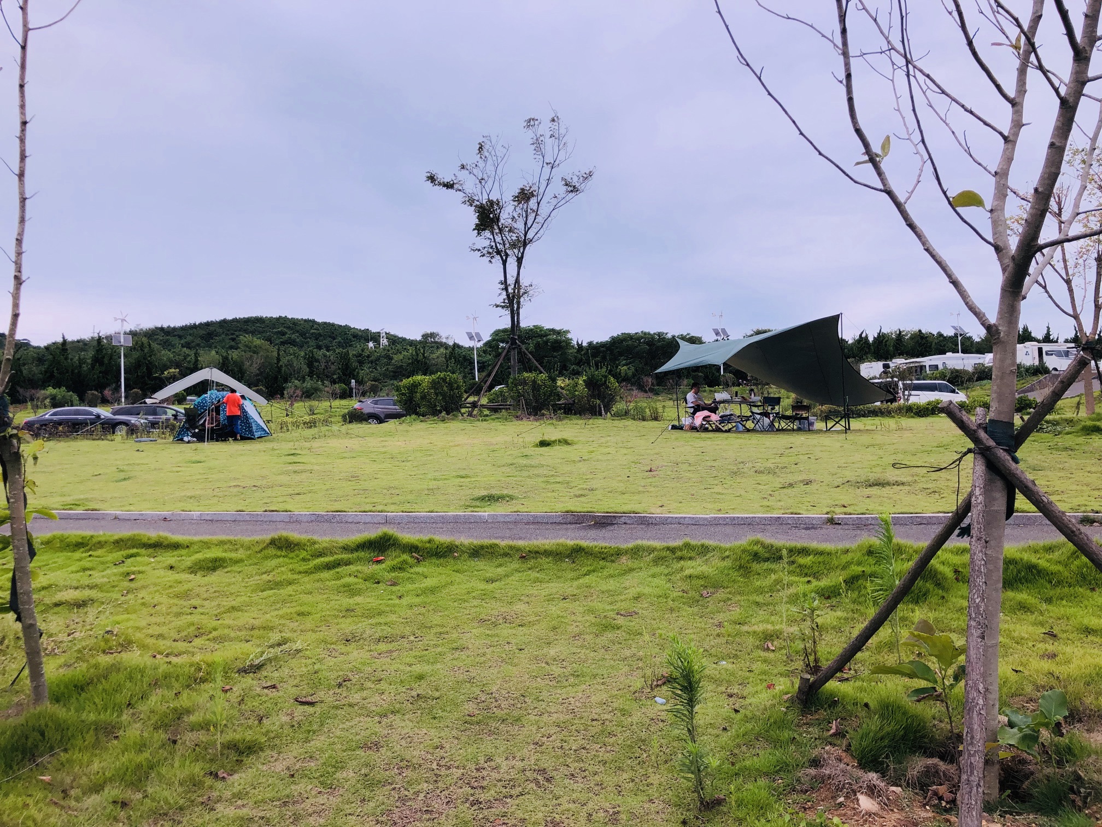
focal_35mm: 28
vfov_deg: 49.7
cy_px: 414
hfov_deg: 63.4
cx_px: 551
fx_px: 891
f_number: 1.8
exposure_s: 1/600
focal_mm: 4
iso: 20
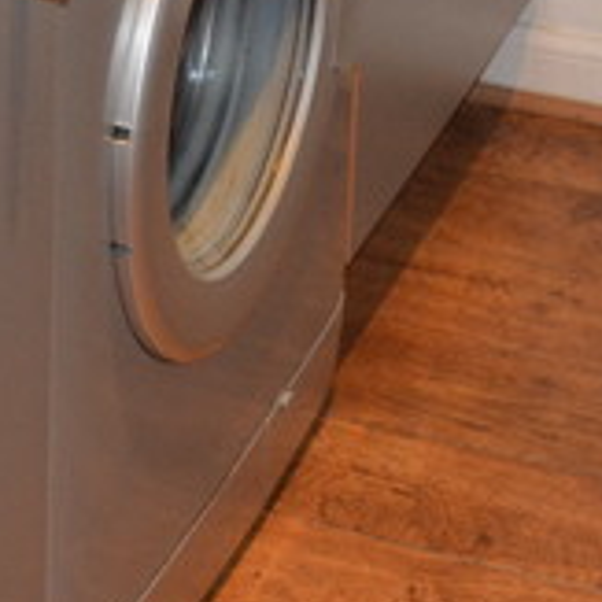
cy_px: -419
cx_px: 310
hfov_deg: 12.1
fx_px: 2833
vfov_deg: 11.4
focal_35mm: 144
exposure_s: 1/60
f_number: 3.5
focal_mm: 18
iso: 720
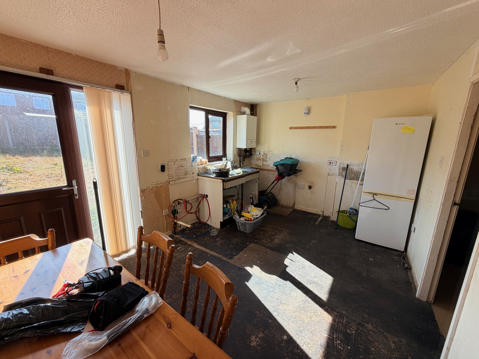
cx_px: 240
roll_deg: -0.6
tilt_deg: -11.3
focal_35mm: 14
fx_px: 194
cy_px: 180
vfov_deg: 85.7
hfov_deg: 102.1
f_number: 2.2
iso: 40
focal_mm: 2.22
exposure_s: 1/140
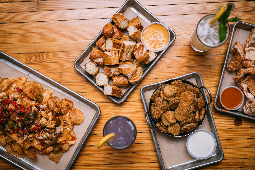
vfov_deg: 27.0
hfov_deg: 39.6
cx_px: 128
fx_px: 354
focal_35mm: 50
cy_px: 85
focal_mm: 50
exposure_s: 1/60
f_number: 2.8
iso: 200
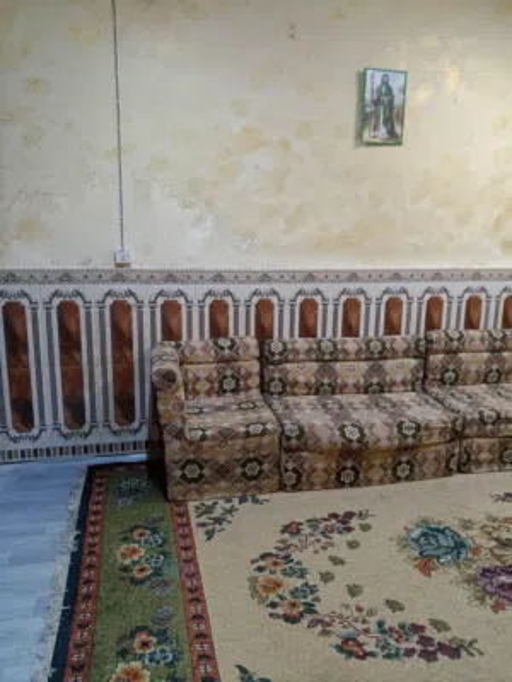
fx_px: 532
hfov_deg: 51.4
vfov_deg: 65.3
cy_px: 341
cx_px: 256
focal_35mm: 27
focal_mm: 4.09
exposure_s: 1/50
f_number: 1.6
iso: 713
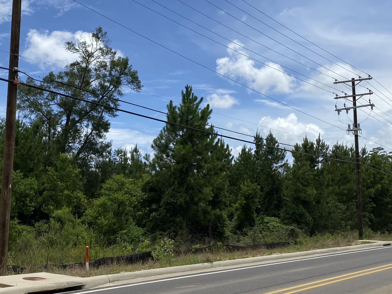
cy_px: 111
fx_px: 532
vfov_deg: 30.8
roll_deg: -1.6
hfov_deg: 40.2
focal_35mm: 47
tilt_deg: +9.9
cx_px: 155
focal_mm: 4.25
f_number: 1.8
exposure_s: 1/4808
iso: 32
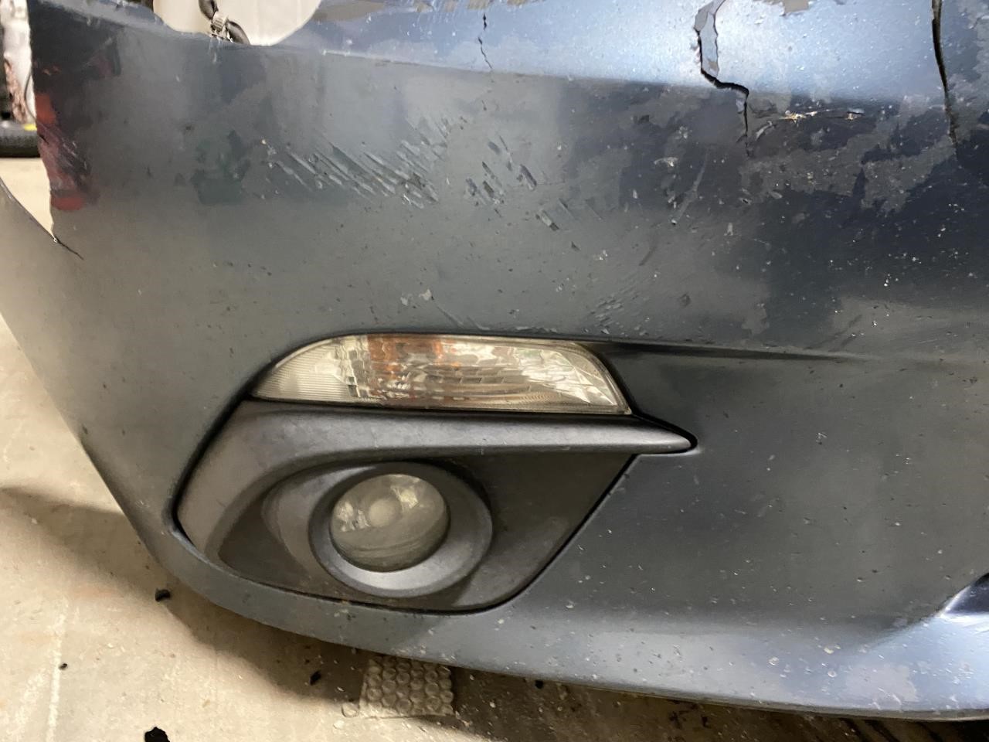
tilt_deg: -22.4
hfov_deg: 67.3
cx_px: 494
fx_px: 743
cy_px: 371
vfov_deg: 53.1
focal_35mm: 26
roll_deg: -5.7
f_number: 1.8
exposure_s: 1/30
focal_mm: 4.25
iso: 500
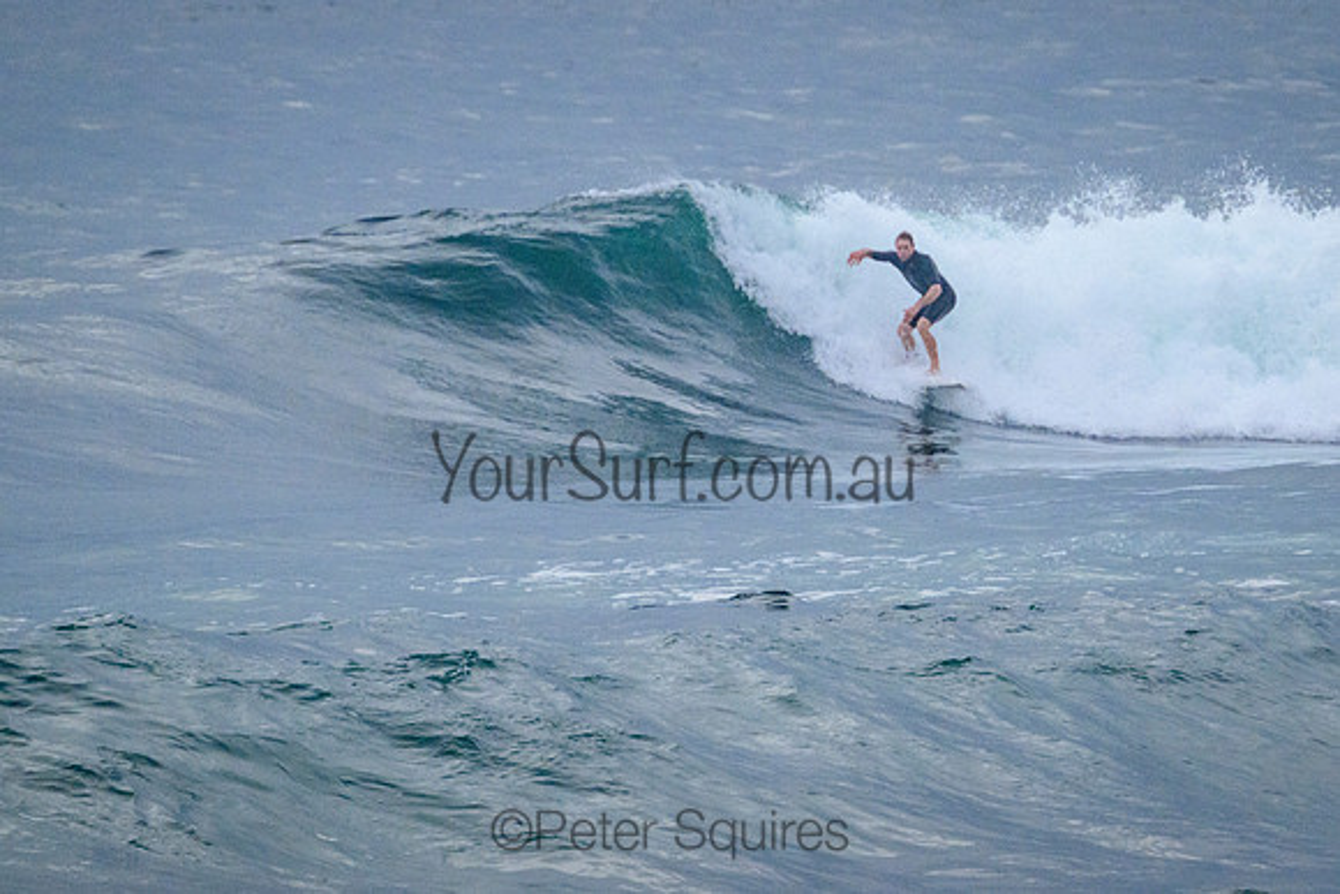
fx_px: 40941
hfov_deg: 1.9
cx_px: 874
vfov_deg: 1.3
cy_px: 321
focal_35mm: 1100
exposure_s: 1/2000
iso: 3200
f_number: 11
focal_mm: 800
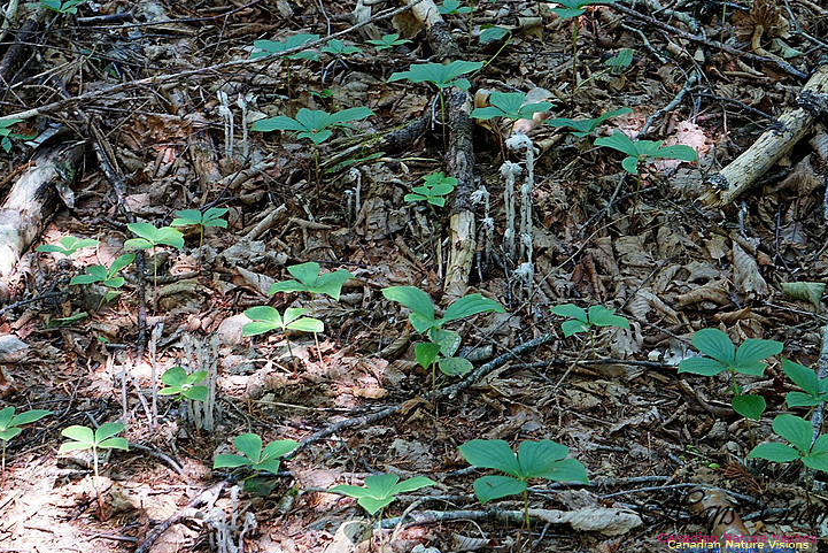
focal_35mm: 92
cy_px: 268
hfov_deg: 22.2
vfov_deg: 14.9
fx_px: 2106
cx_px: 389
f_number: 10
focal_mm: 55
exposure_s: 1/20
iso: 800
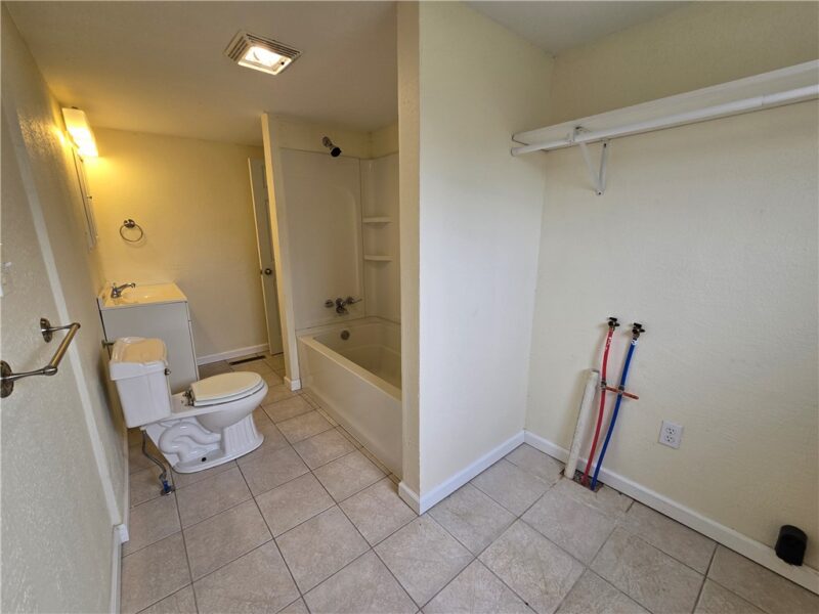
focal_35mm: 13
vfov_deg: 89.9
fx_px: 308
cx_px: 410
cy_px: 307
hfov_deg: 106.2
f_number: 2.2
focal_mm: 2.2
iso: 64
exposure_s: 1/120
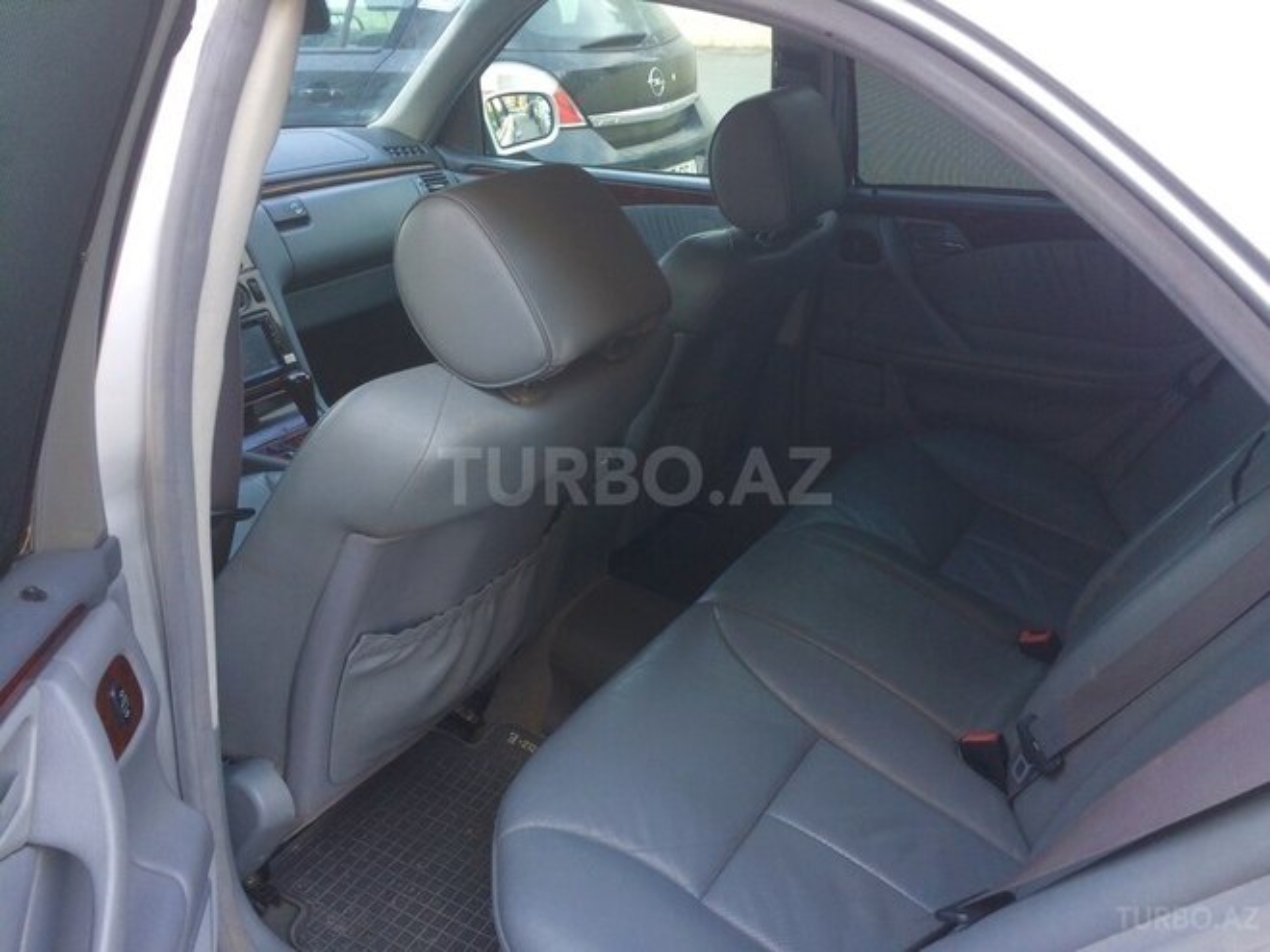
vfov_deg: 48.2
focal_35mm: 29
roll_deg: +0.7
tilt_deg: -27.9
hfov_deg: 61.7
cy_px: 476
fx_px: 1064
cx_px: 635
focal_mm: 4.15
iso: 40
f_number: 2.2
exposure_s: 1/100
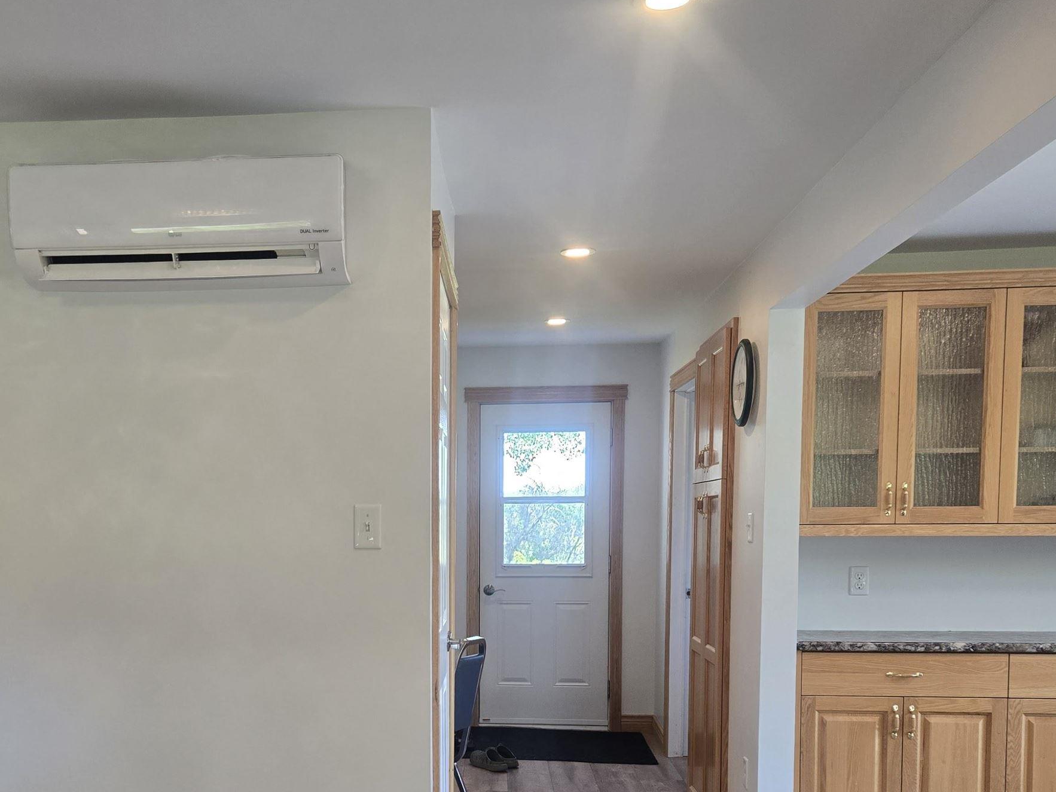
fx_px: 1220
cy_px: 596
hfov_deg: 46.2
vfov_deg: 35.2
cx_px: 373
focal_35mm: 40
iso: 125
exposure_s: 1/120
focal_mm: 5.4
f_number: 1.8
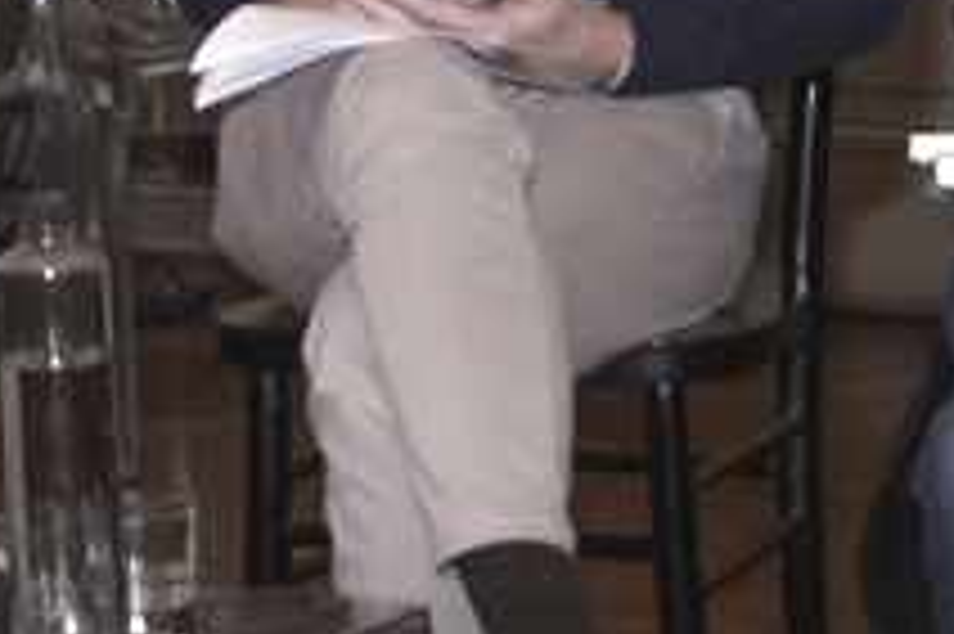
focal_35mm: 255
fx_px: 6752
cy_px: 598
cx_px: 1148
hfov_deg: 8.0
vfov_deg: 5.4
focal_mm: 24
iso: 3200
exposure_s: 1/160
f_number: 4
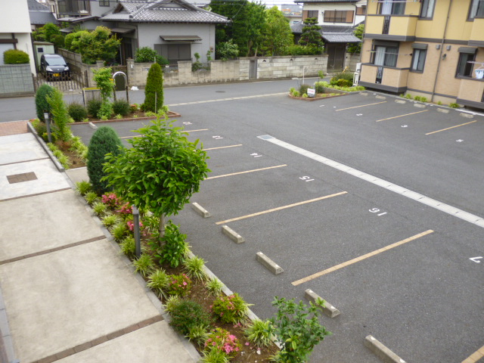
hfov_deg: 63.4
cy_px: 182
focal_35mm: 28
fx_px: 391
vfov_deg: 49.7
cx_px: 242
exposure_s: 1/320
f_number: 3.1
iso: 100
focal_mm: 5
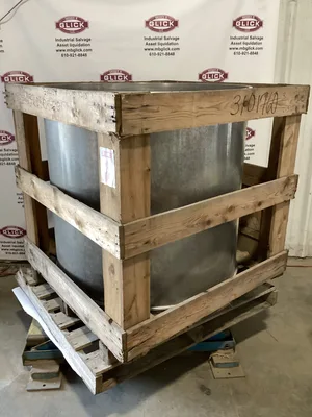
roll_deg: +1.7
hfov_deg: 45.4
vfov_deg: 58.4
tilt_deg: -19.0
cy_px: 208
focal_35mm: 31
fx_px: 373
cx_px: 156
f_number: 2.4
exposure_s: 1/50
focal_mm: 3.3
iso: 200
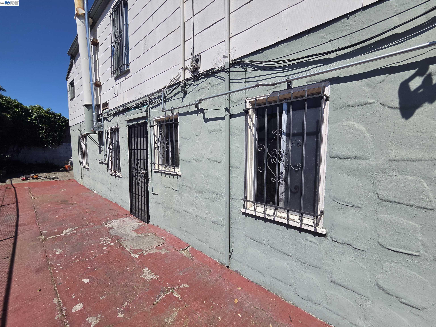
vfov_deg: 89.9
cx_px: 218
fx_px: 164
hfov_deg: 106.2
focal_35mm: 13
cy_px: 164
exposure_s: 1/4939
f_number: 2.2
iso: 100
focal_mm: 2.2
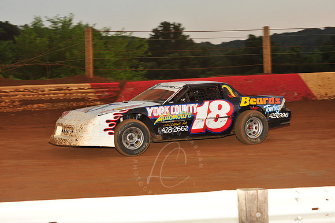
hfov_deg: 22.2
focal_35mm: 92
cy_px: 112
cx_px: 168
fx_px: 856
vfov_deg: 14.8
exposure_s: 1/320
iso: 800
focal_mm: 92
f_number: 7.1
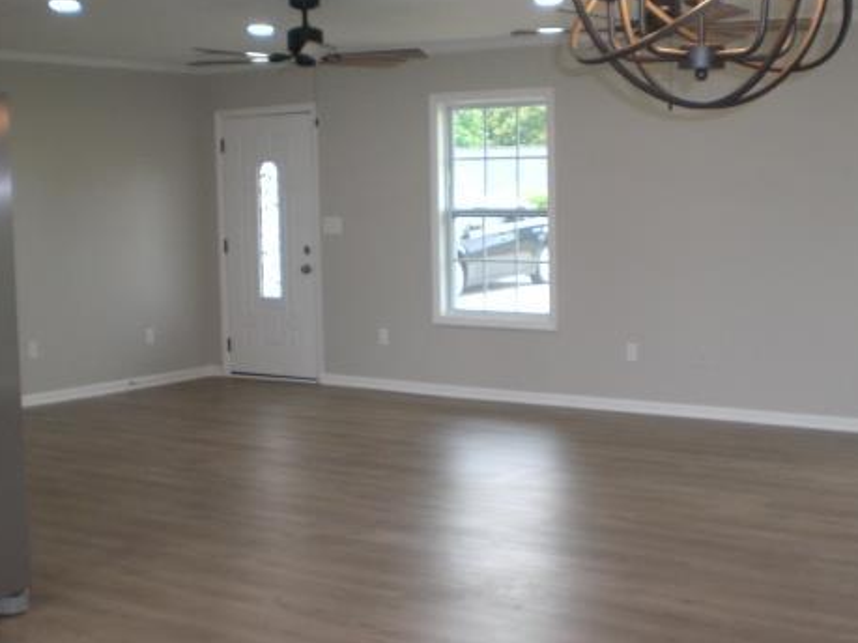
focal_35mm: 53
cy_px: 346
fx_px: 1313
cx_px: 495
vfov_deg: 27.5
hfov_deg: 36.1
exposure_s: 1/80
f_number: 3.1
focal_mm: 6.3
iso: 200
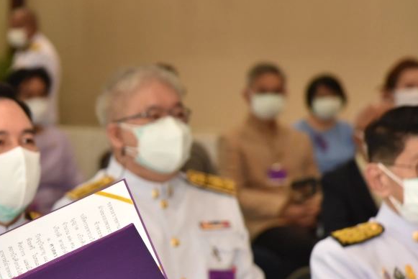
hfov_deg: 8.3
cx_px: -4
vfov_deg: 5.5
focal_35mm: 248
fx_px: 2881
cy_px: 147
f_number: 6.3
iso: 1250
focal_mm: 120
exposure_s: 1/125
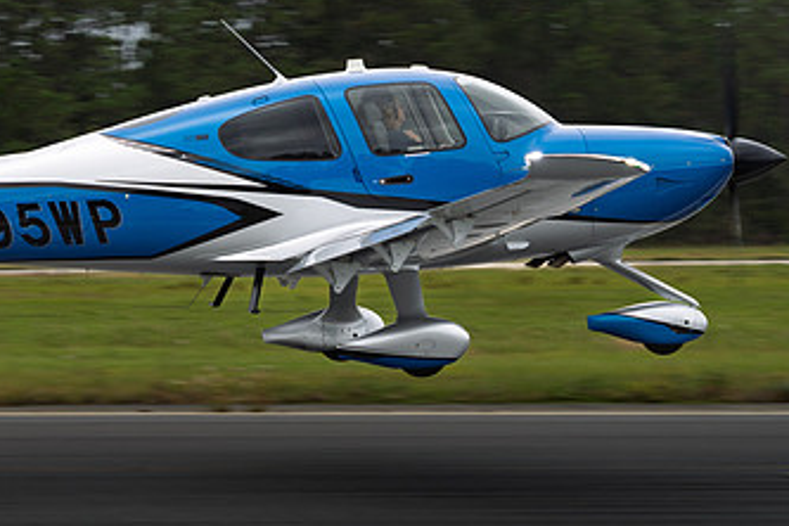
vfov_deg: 7.0
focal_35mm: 196
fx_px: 4295
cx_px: 23
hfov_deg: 10.4
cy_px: 41
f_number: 6.3
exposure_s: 1/320
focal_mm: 73
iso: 100
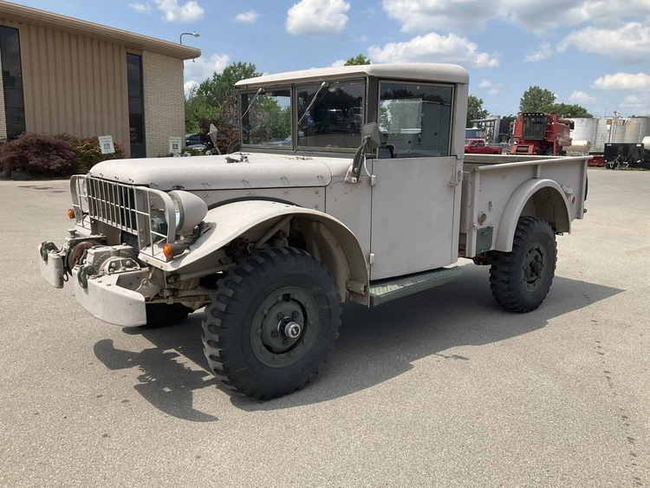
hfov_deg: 61.6
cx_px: 325
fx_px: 545
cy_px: 244
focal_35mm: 29
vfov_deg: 48.3
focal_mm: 3
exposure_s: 1/1730
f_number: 1.8
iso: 25
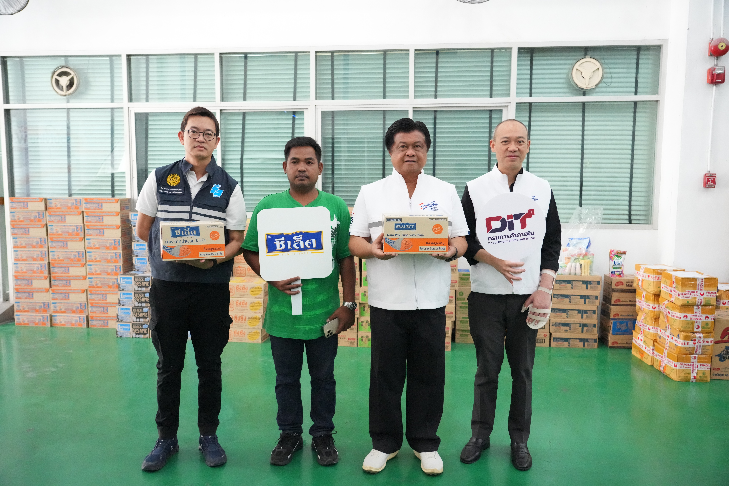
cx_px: 364
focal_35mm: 28
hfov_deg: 65.5
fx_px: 567
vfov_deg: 46.4
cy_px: 243
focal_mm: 28
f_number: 4.5
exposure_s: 1/200
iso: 12800
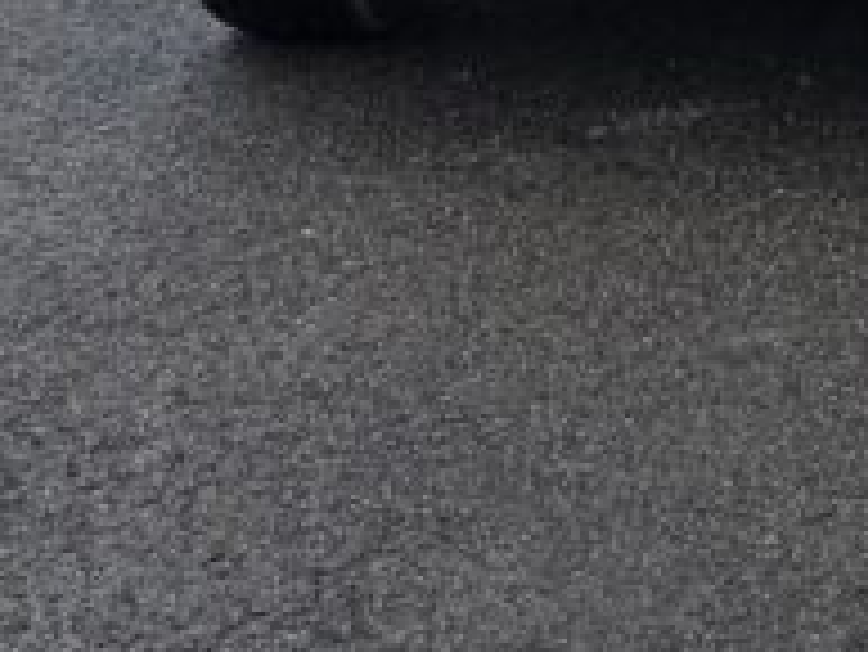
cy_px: -522
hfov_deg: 15.6
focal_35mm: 122
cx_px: 998
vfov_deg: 11.3
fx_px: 3061
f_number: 1.7
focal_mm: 6.3
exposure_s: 1/359
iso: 32
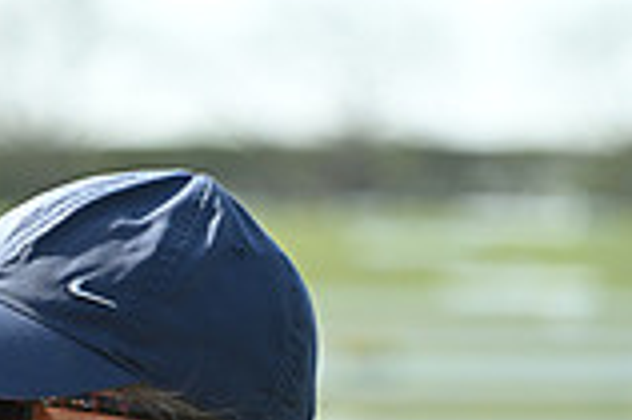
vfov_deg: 2.5
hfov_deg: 3.7
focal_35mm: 551
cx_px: -524
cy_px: 138
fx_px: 9663
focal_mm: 150
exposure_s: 1/1250
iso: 640
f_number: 5
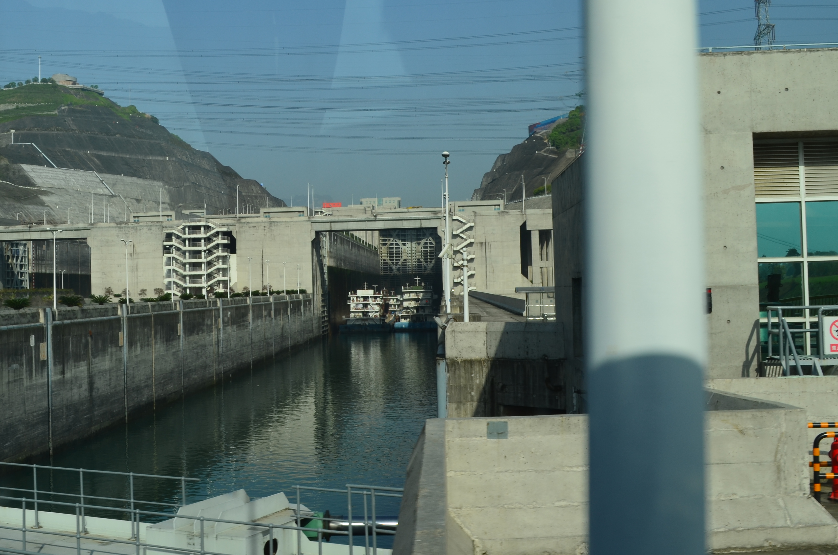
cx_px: 274
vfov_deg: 27.4
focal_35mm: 49
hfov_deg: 39.9
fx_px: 1138
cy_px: 238
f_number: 11
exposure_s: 1/160
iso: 100
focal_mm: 22
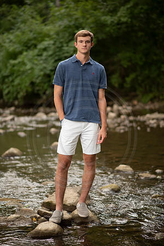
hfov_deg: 16.1
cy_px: 123
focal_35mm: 85
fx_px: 581
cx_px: 82
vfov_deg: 23.9
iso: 125
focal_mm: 85
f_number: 1.8
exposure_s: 1/250
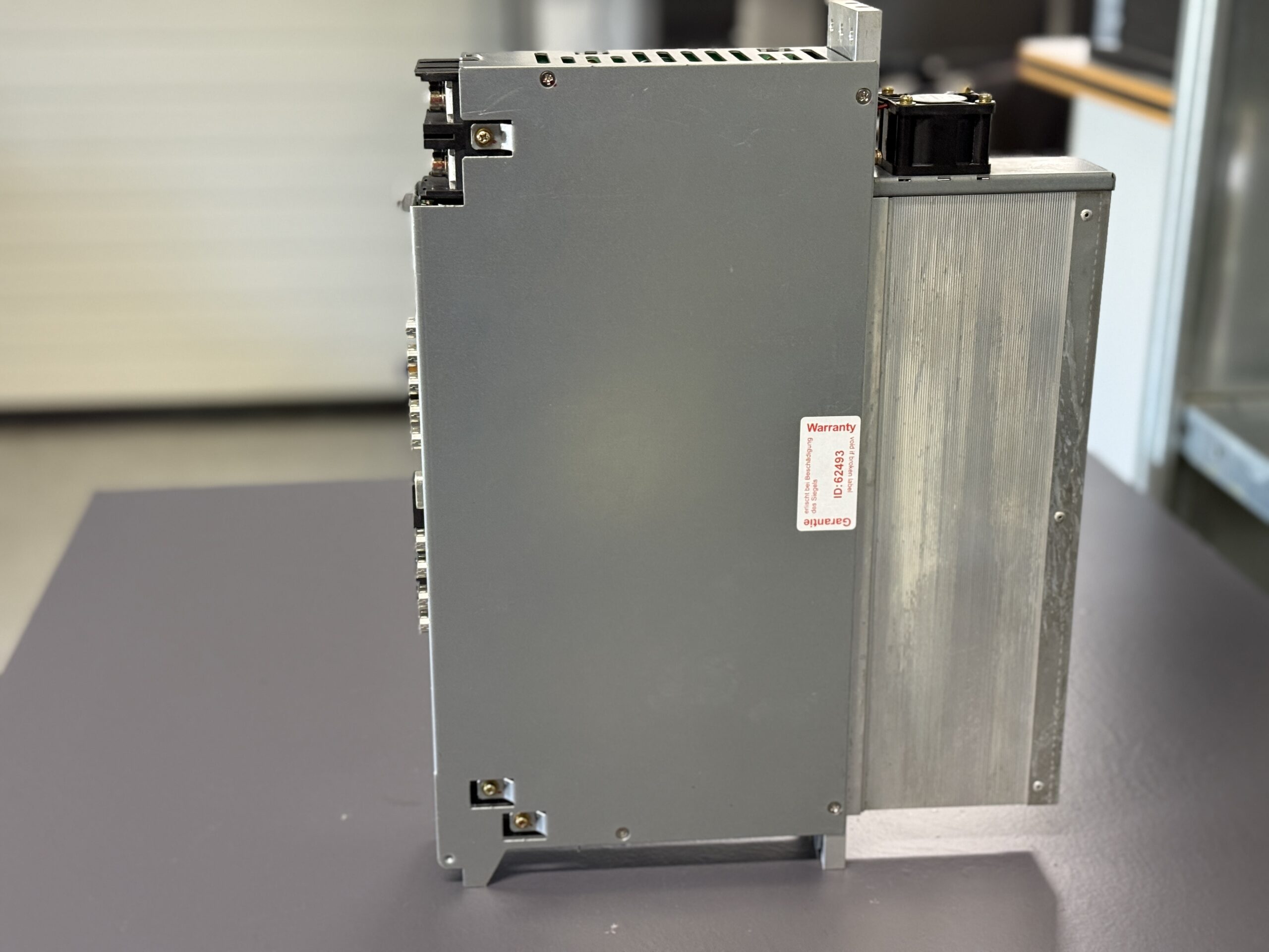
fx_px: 1760
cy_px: 476
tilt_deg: -20.0
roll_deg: -0.3
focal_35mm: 48
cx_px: 634
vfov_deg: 30.3
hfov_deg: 39.7
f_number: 1.78
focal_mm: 6.76
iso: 250
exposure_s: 1/50
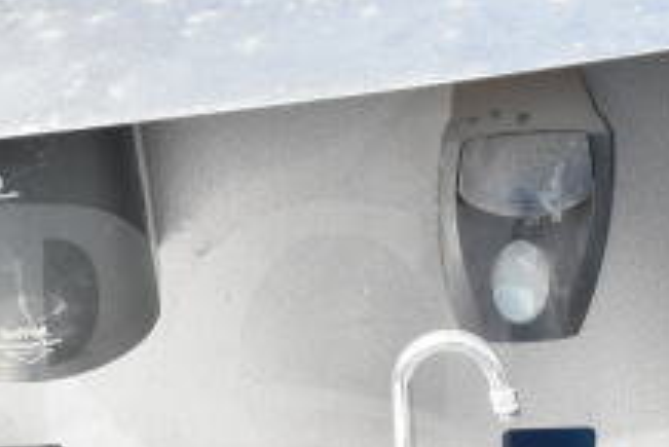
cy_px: 449
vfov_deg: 17.5
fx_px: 1413
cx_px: 244
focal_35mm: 76
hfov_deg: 26.5
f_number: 13
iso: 1600
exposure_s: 1/640
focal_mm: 18
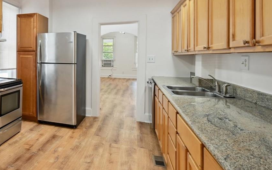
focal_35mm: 27
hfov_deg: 61.2
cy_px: 55
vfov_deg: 45.2
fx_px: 200
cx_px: 44
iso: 400
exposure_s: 1/13
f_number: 11
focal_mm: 14
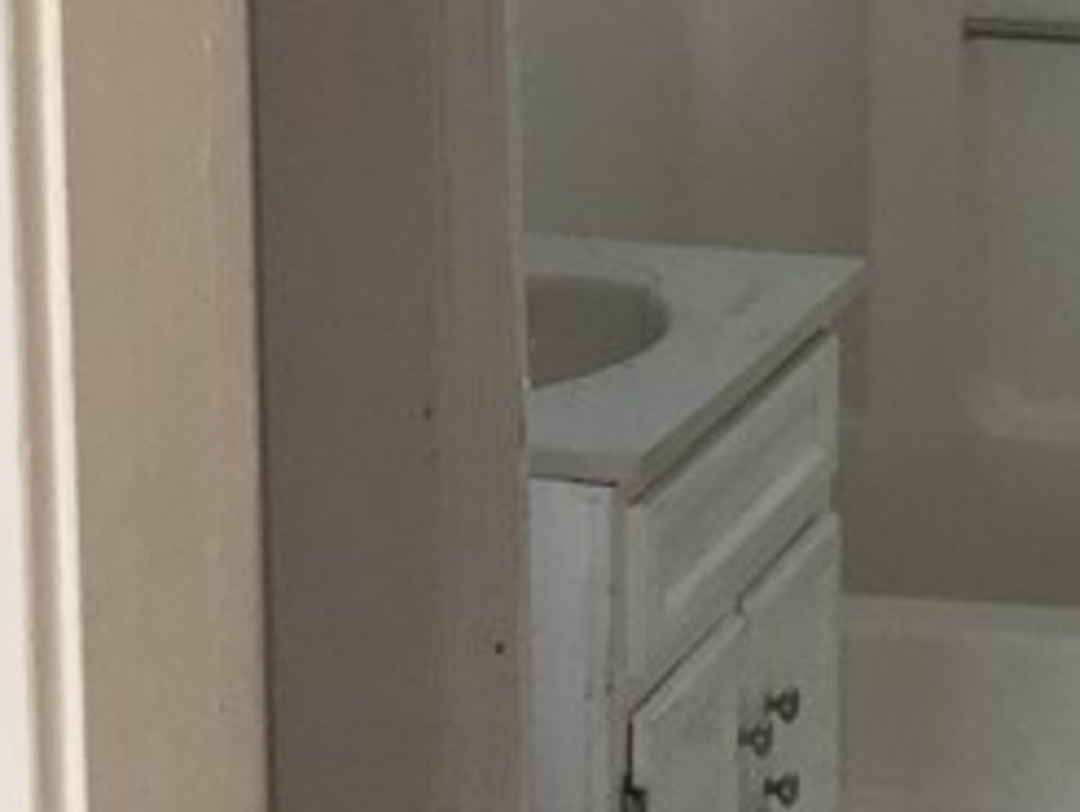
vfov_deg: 11.3
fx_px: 4029
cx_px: 1133
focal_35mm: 129
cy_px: -83
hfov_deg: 15.0
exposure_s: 1/30
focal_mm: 3.3
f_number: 2.4
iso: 50
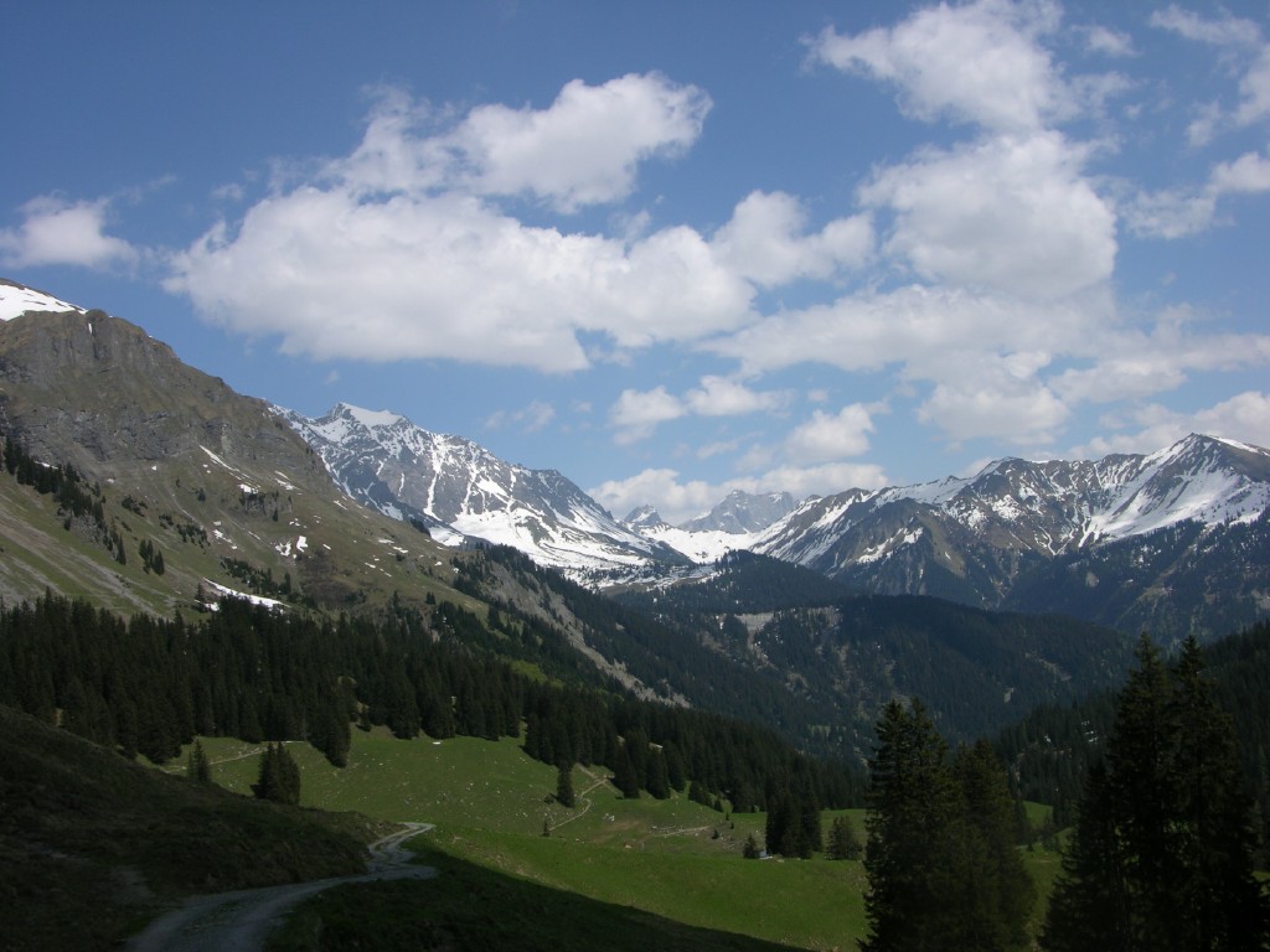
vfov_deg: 40.7
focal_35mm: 35
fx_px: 1284
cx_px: 635
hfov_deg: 52.6
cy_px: 476
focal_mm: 8.9
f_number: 8
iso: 50
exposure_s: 1/275
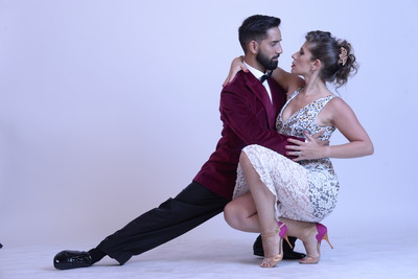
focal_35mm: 95
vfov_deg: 14.4
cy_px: 140
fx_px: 1103
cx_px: 209
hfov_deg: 21.5
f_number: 10
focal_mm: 95
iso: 100
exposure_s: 1/125
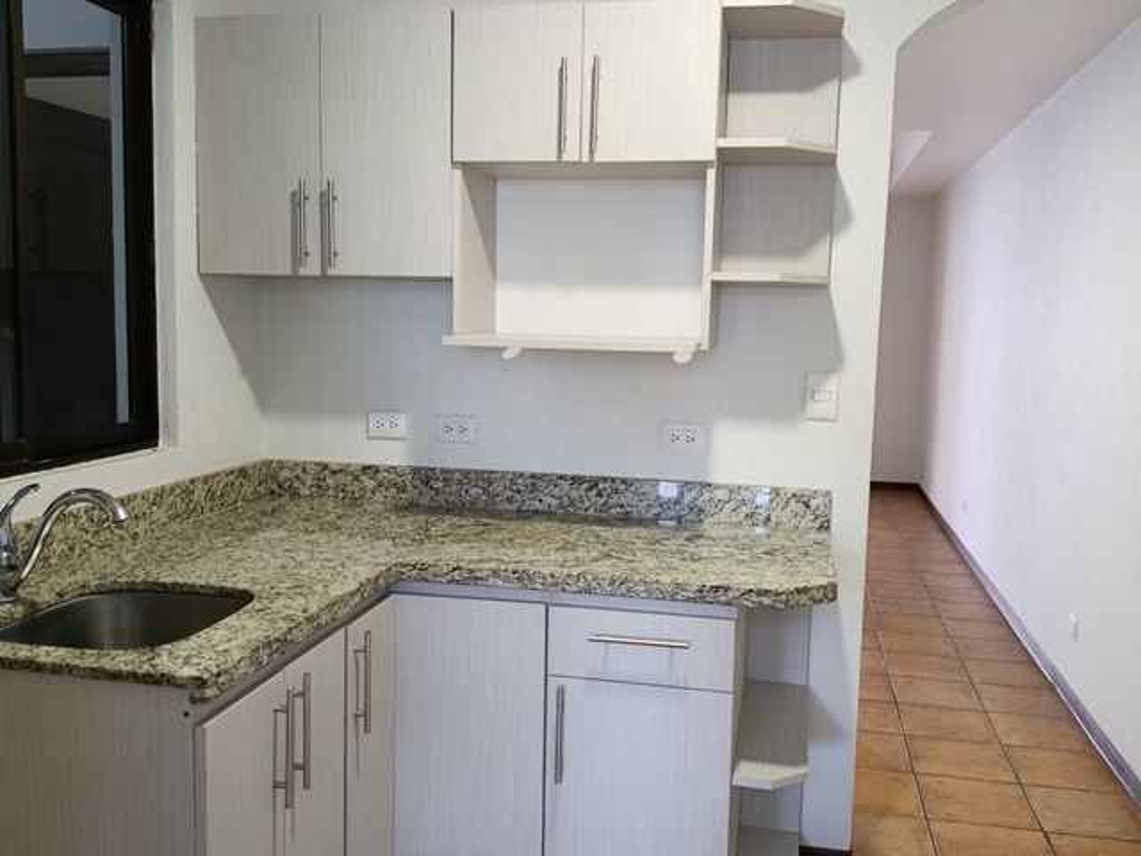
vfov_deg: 58.9
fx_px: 758
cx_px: 570
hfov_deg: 73.9
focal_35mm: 23
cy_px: 428
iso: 1114
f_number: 1.65
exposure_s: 1/40
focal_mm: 6.11
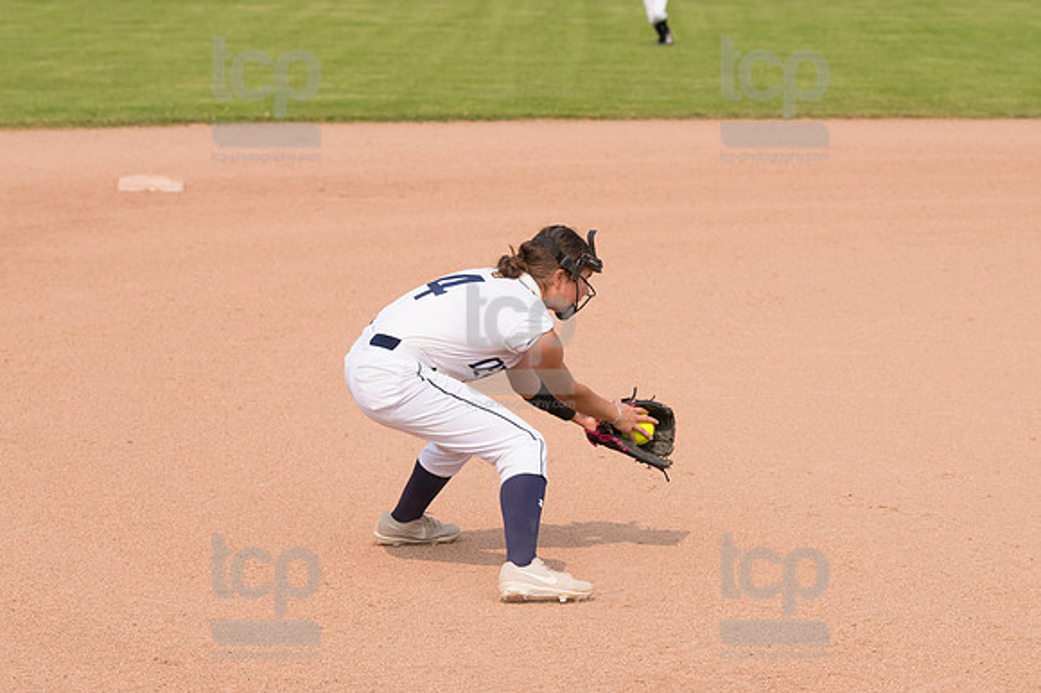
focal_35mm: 153
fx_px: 4422
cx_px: 520
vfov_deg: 9.0
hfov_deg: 13.4
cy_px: 346
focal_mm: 102
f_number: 5.6
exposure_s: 1/1600
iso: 320
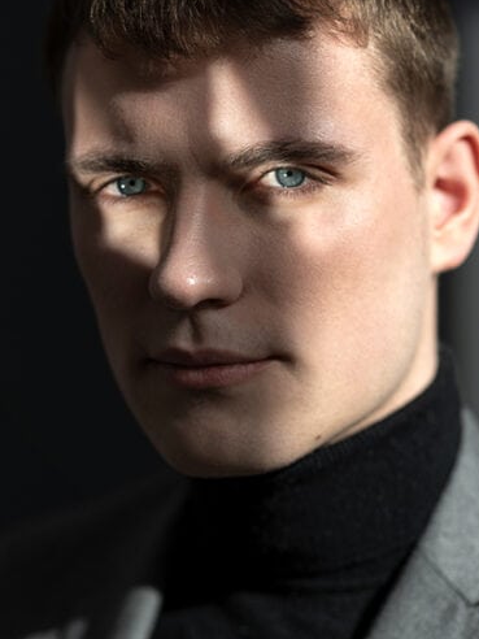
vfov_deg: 15.4
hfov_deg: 11.6
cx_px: 238
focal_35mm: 128
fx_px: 2362
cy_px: 396
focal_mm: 80
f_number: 2.2
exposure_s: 1/1250
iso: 100
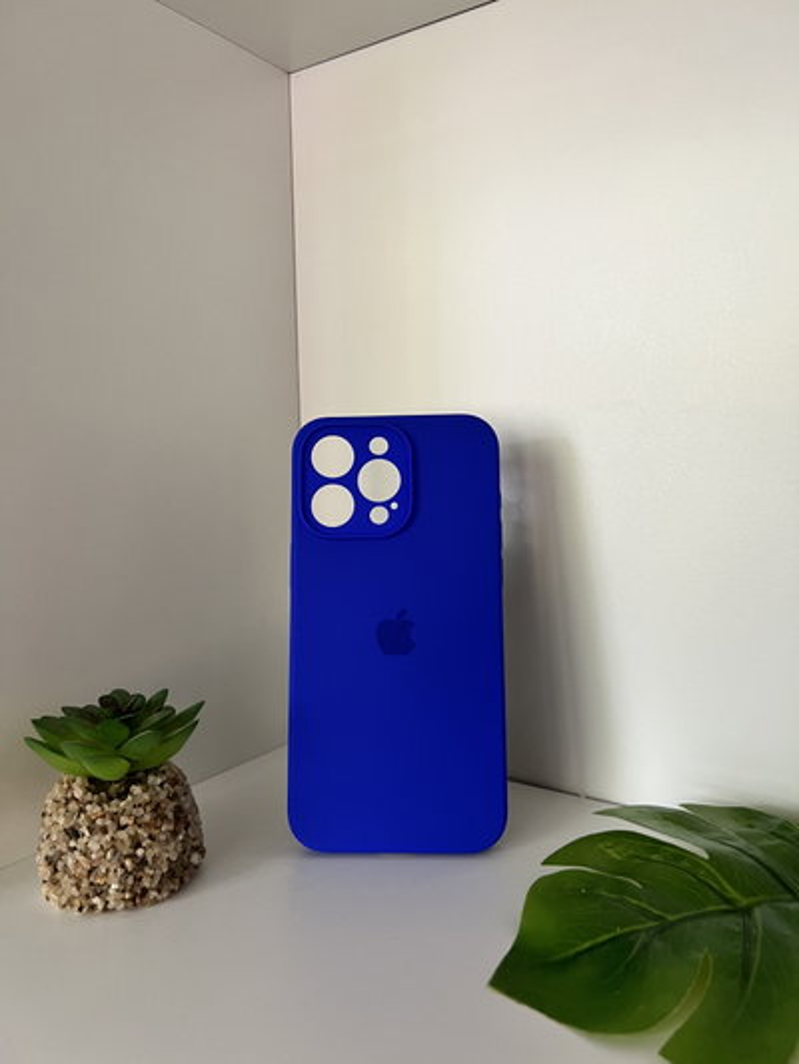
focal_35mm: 26
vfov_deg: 67.3
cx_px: 400
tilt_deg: -5.8
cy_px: 532
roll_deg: +2.7
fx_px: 800
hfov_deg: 53.1
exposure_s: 1/60
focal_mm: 5.7
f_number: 1.5
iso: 160
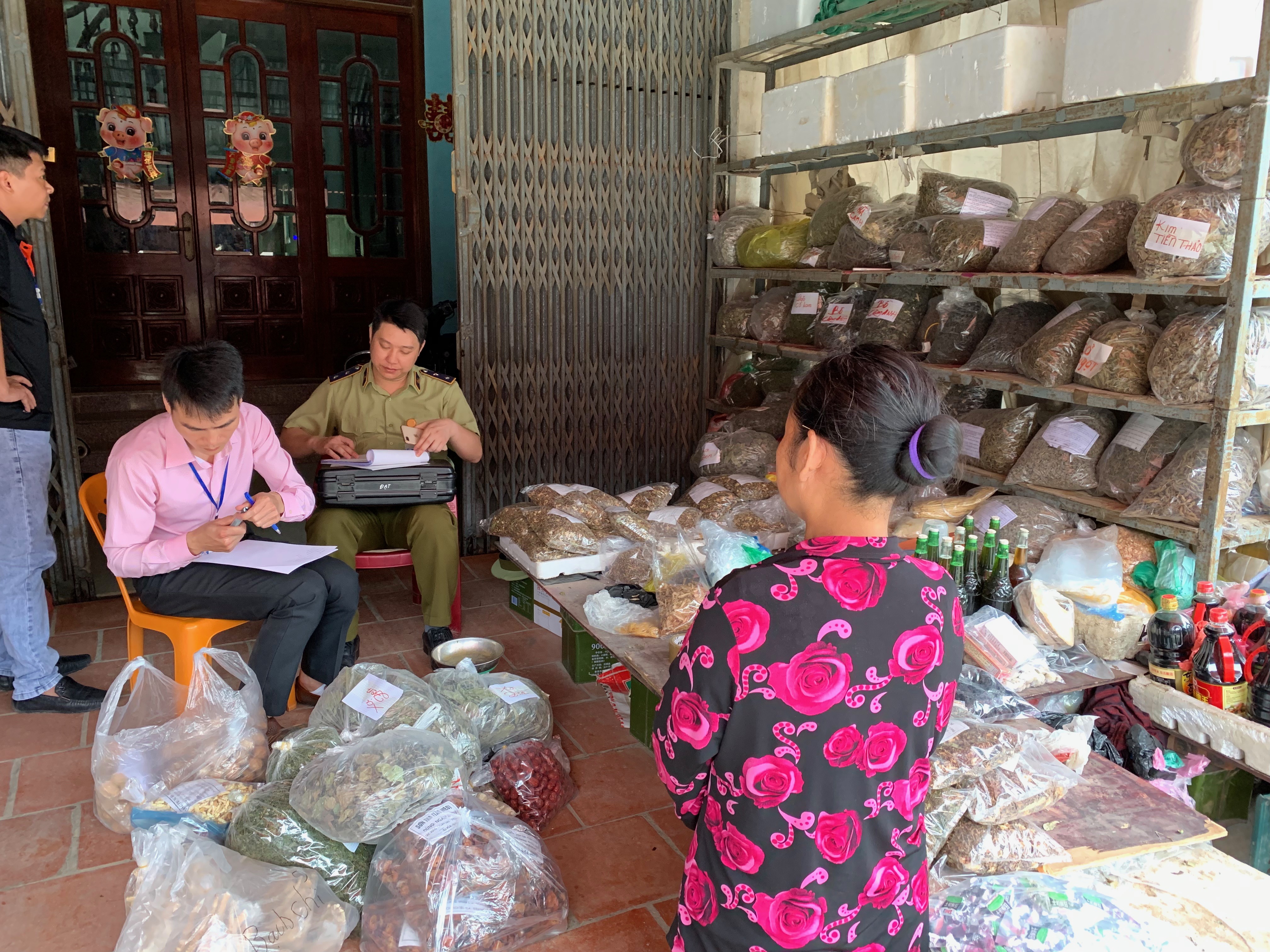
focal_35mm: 26
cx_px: 635
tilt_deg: -11.3
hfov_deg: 67.3
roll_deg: -1.5
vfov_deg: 53.1
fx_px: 954
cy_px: 476
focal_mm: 4.25
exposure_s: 1/60
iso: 160
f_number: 1.8
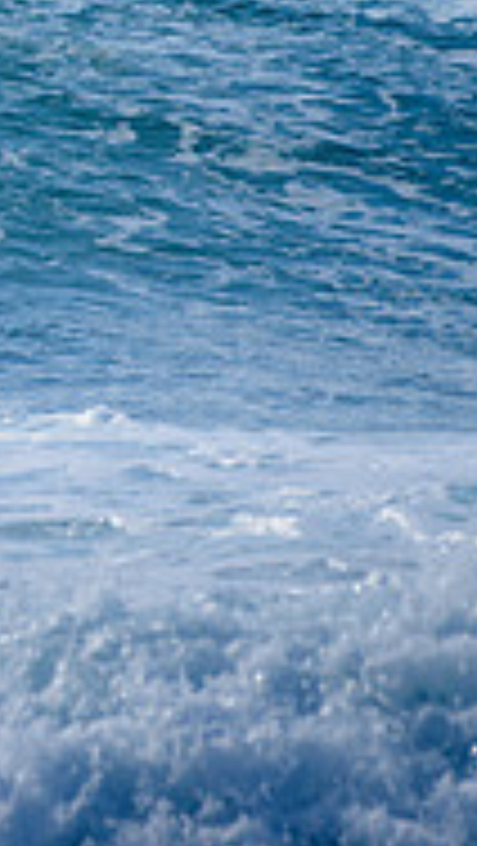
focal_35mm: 1982
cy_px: 17
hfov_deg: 0.6
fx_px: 44487
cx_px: -794
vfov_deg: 1.1
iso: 160
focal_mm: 500
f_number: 5.6
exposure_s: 1/2000
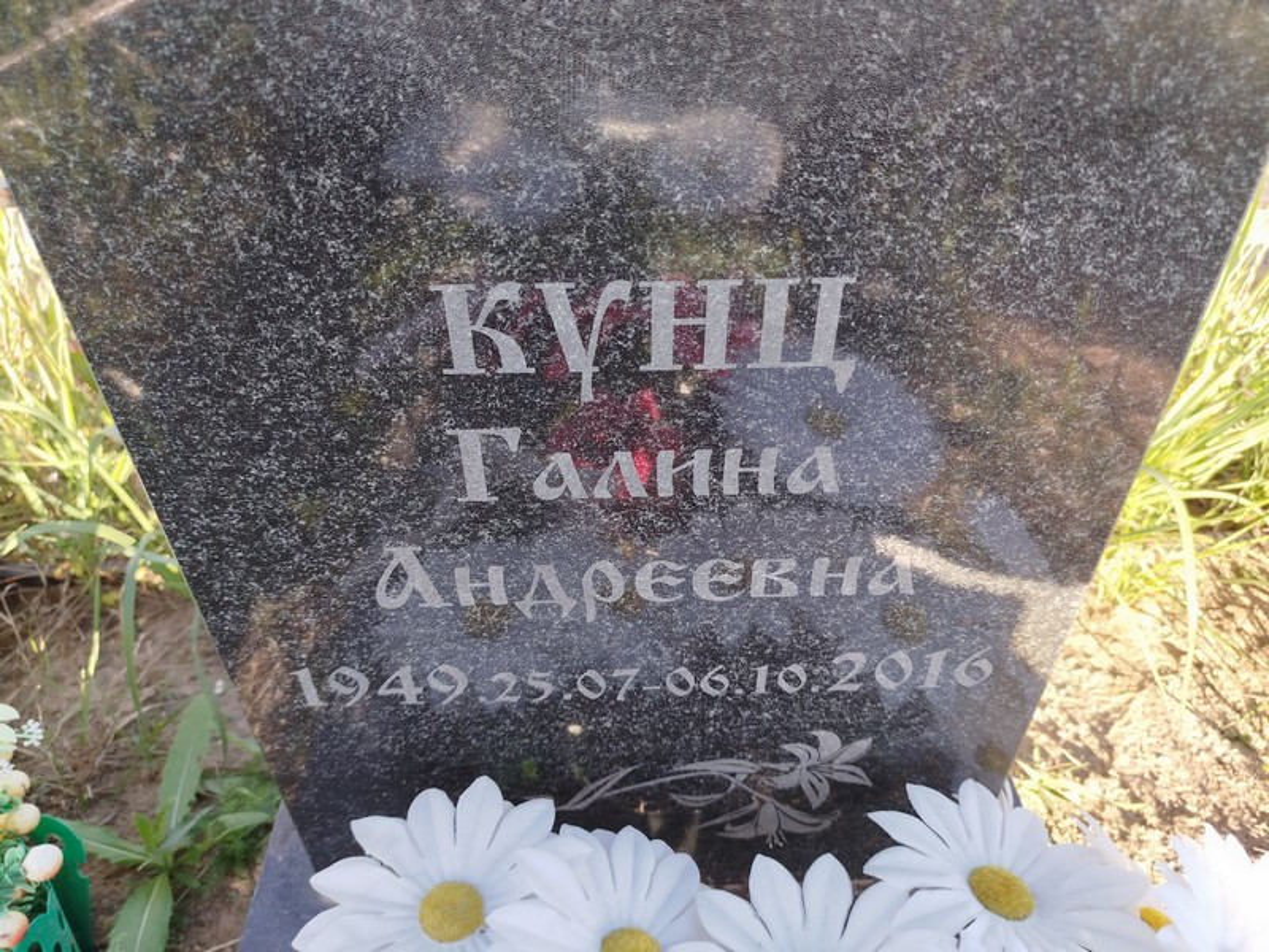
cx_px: 634
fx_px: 880
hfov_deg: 71.6
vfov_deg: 56.8
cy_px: 476
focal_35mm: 24
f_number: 1.7
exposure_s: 1/147
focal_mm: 5.31
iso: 50
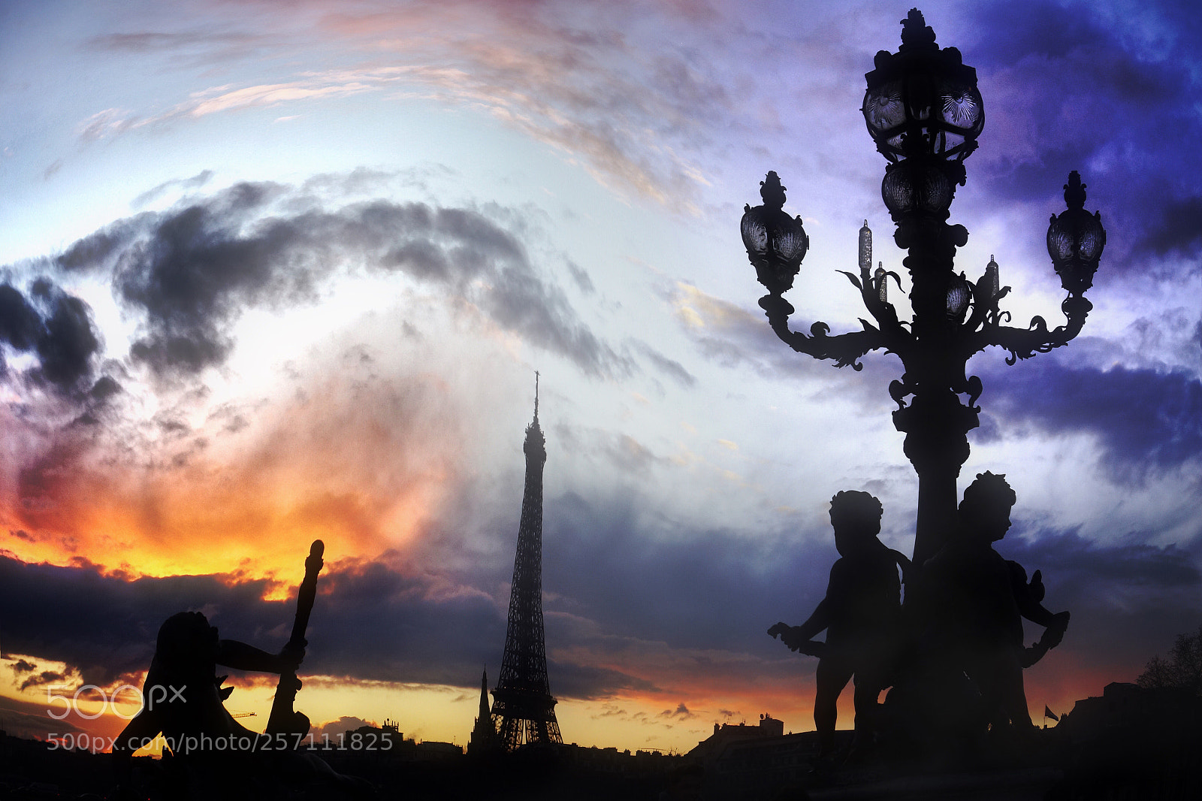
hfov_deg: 42.8
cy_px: 400
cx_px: 601
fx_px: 1535
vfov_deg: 29.2
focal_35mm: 46
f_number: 5.6
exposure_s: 1/100
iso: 125
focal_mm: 16.99
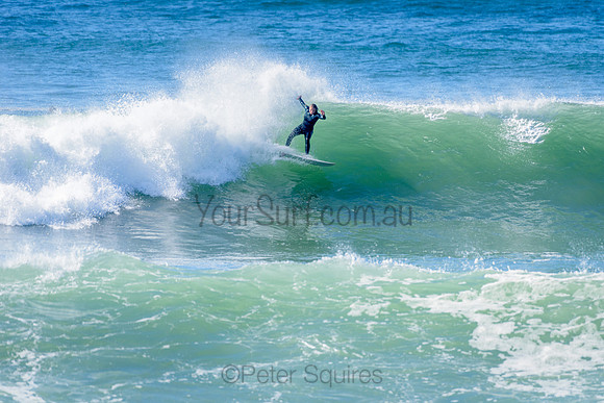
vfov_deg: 2.5
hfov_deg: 3.7
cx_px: 331
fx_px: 9285
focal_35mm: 553
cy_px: 185
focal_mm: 500
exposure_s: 1/2000
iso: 320
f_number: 5.6
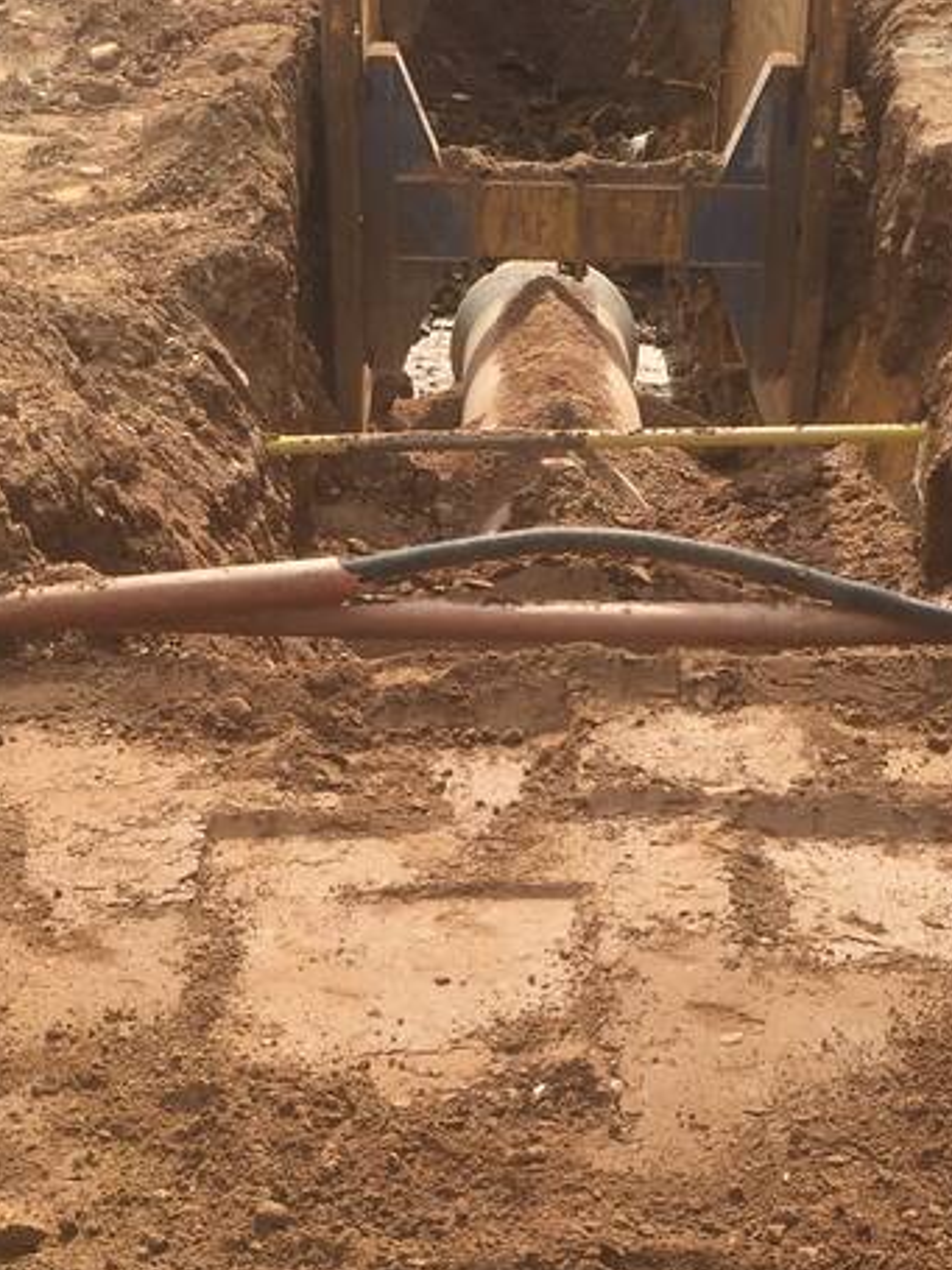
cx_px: 564
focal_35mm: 68
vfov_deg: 28.4
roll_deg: -0.3
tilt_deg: -26.4
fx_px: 2495
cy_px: 853
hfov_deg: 21.6
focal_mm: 4.15
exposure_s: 1/1163
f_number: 2.2
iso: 32
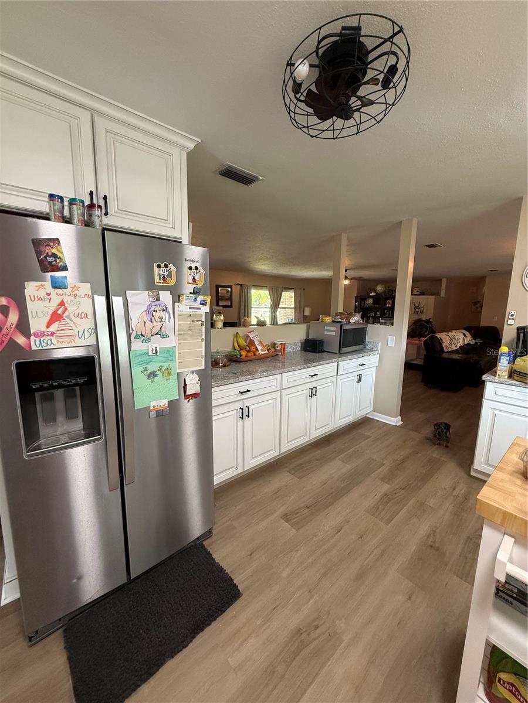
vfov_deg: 102.1
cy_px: 352
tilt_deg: -7.9
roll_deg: -0.8
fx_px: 285
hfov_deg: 85.7
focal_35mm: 14
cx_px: 264
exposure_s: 1/120
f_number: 2.2
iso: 500
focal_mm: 2.22
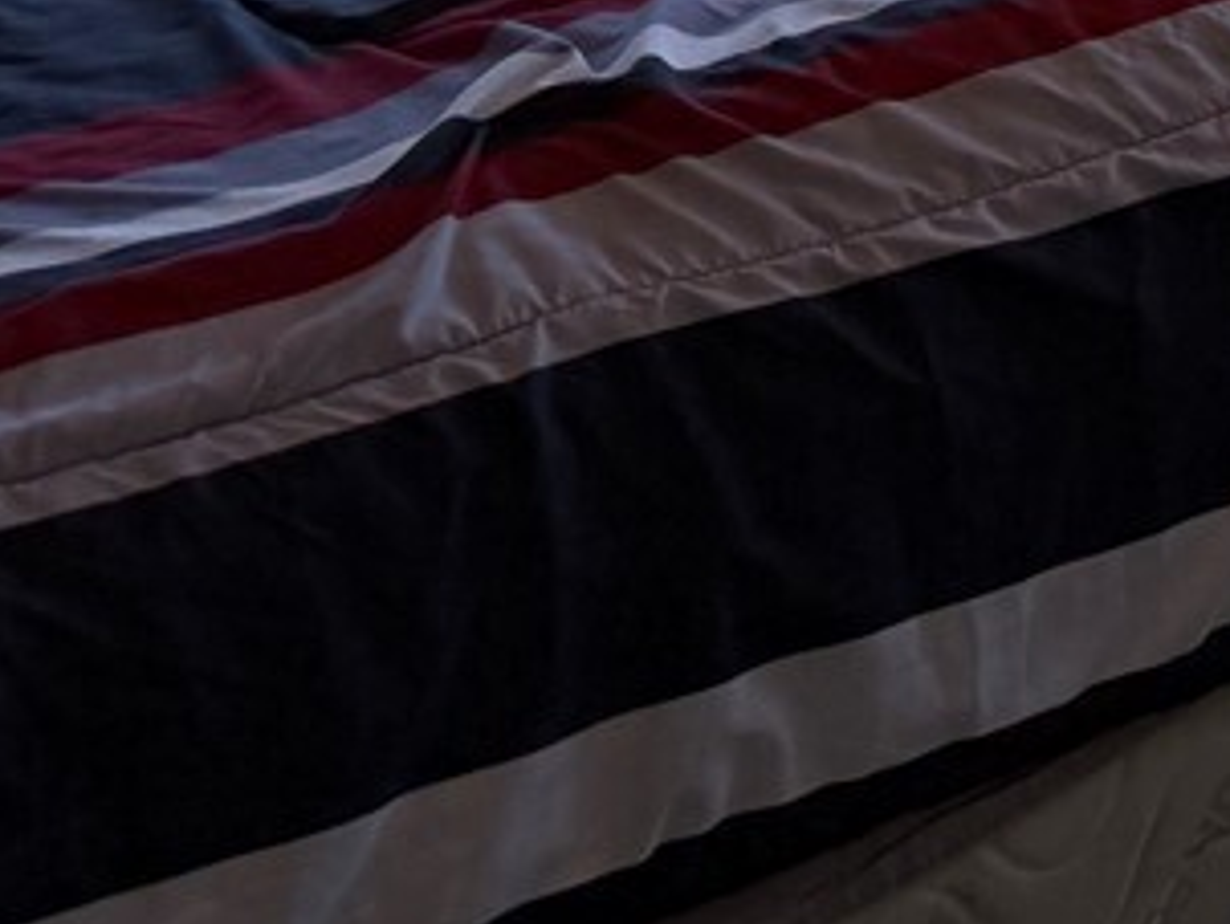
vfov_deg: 10.3
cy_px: -1213
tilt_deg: -11.0
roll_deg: -0.2
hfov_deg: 13.5
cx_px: 2395
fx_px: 4516
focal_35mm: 127
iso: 80
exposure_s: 1/1060
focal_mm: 6.76
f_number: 1.78
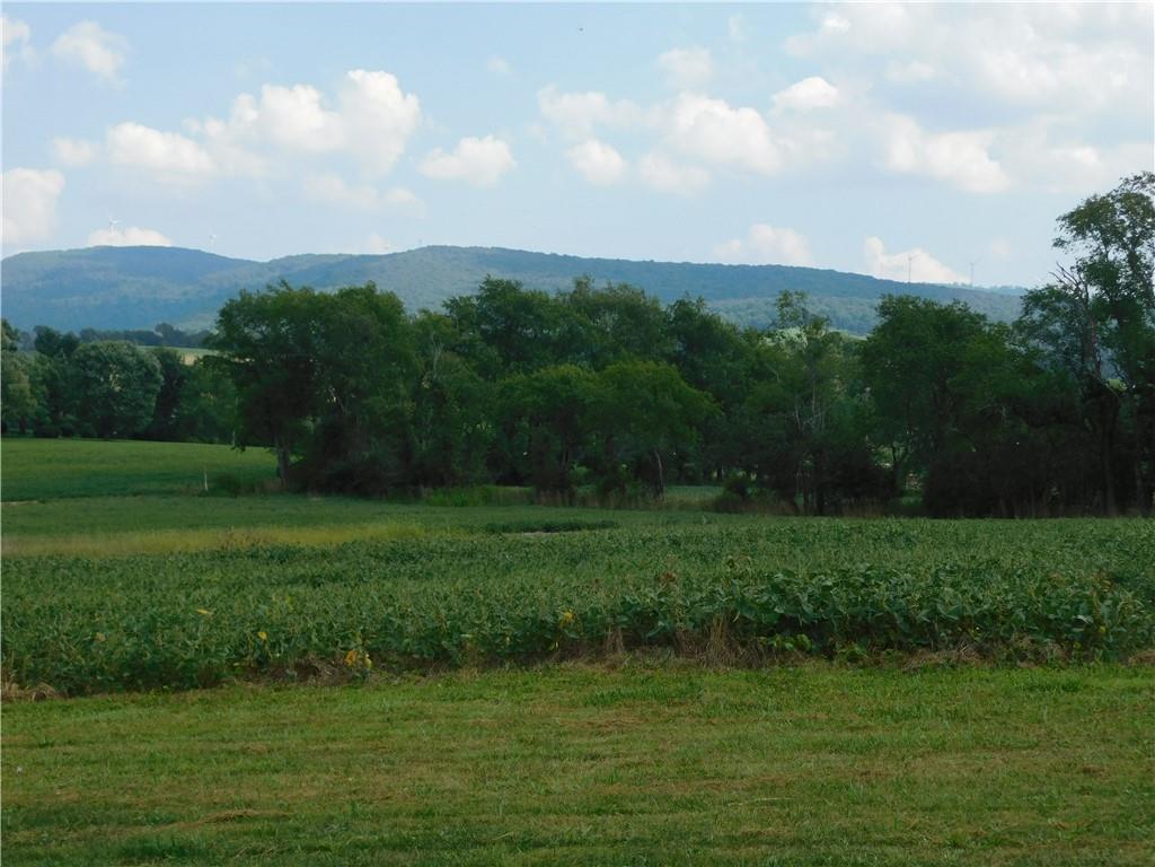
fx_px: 2202
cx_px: 578
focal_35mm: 66
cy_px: 434
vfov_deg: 22.3
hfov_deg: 29.4
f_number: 4.2
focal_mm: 11.7
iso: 125
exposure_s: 1/800
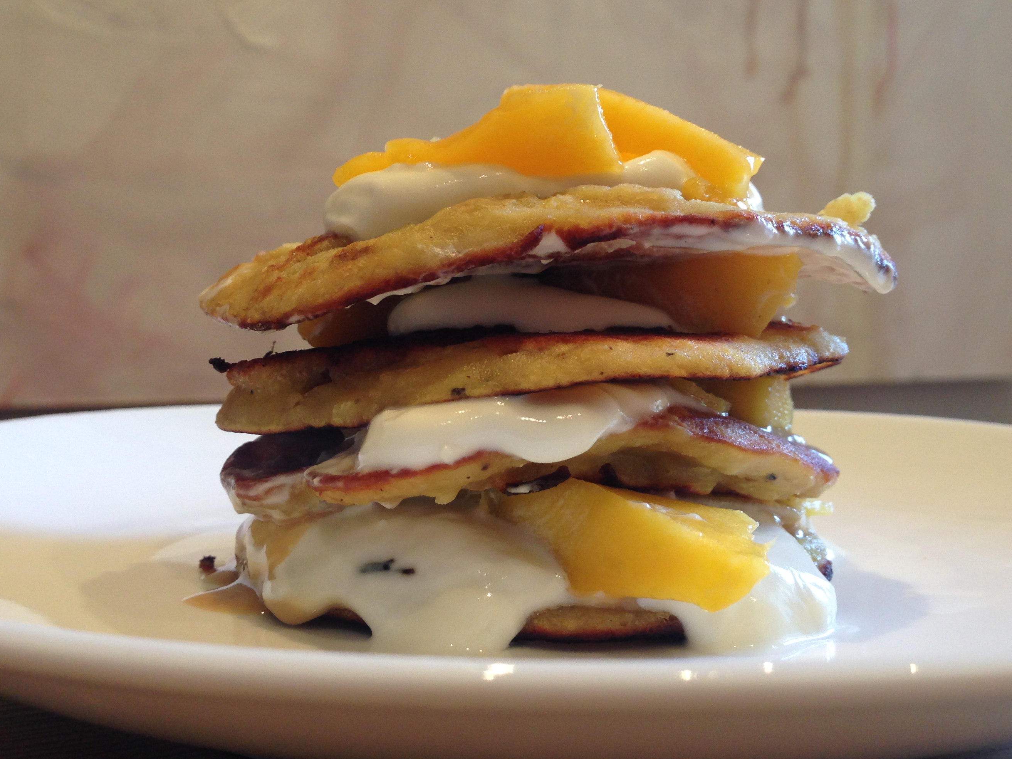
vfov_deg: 35.1
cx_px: 546
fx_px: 1199
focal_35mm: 41
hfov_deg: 45.7
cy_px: 366
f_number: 2.4
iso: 80
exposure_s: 1/20
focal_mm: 4.12
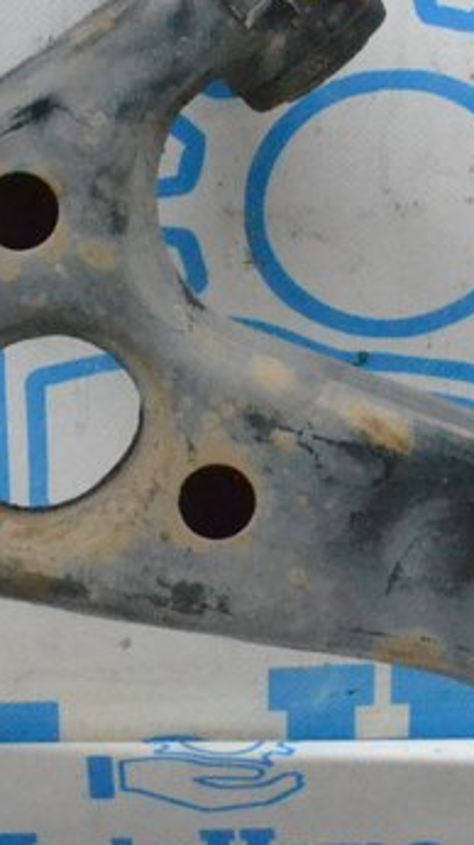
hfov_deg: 8.1
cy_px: 355
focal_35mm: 149
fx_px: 3337
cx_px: 76
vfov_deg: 14.4
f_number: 11
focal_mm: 32
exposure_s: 1/100
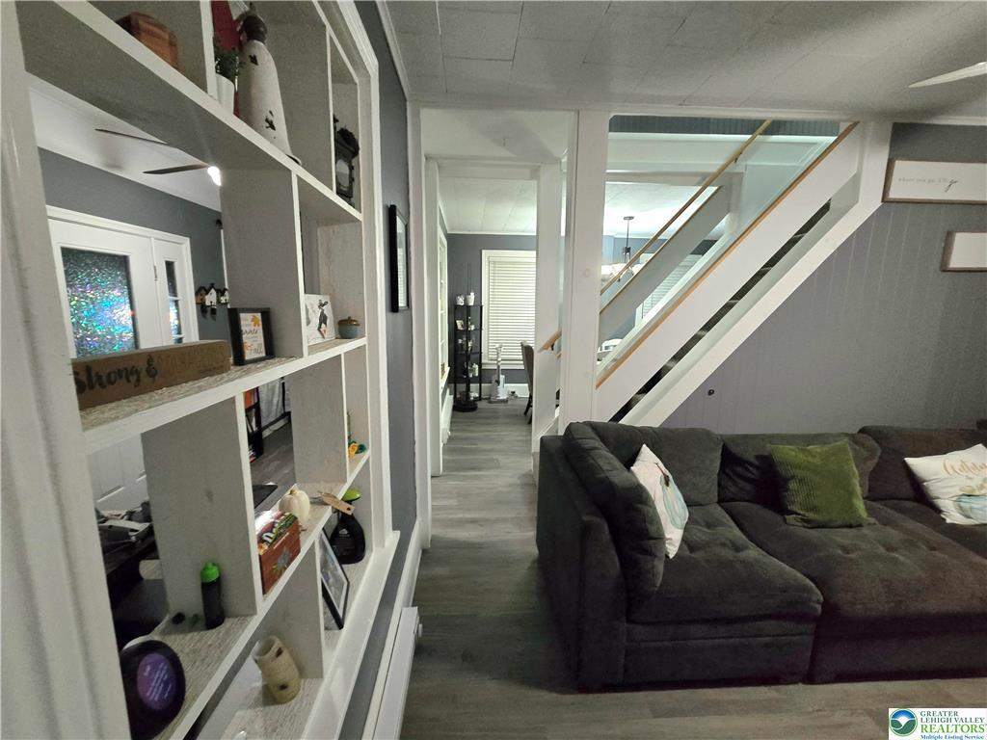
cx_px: 494
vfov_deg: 89.9
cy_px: 370
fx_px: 371
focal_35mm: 13
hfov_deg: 106.2
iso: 1250
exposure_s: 1/30
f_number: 2.2
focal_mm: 2.2
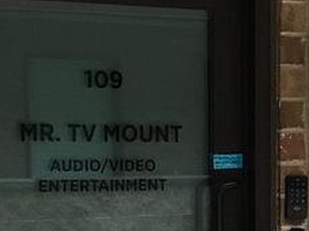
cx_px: 683
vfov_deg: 8.0
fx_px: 1642
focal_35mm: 184
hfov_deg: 9.8
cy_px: 258
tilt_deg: -5.0
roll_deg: -1.1
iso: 25
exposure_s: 1/225
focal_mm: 4.15
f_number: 2.2
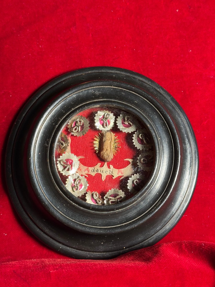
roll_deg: -2.8
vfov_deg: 39.7
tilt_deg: -32.3
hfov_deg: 30.3
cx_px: 108
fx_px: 398
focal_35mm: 48
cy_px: 144
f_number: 1.78
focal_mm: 6.76
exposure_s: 1/60
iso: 100
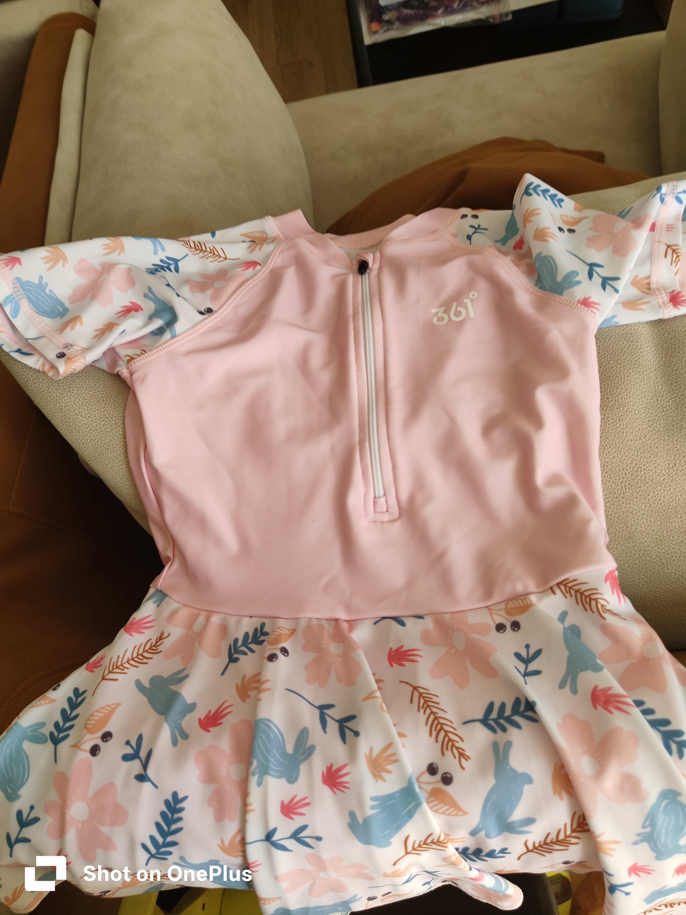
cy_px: 458
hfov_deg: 56.8
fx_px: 634
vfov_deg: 71.6
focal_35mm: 24
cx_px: 343
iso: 125
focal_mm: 5.59
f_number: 1.8
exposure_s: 1/100
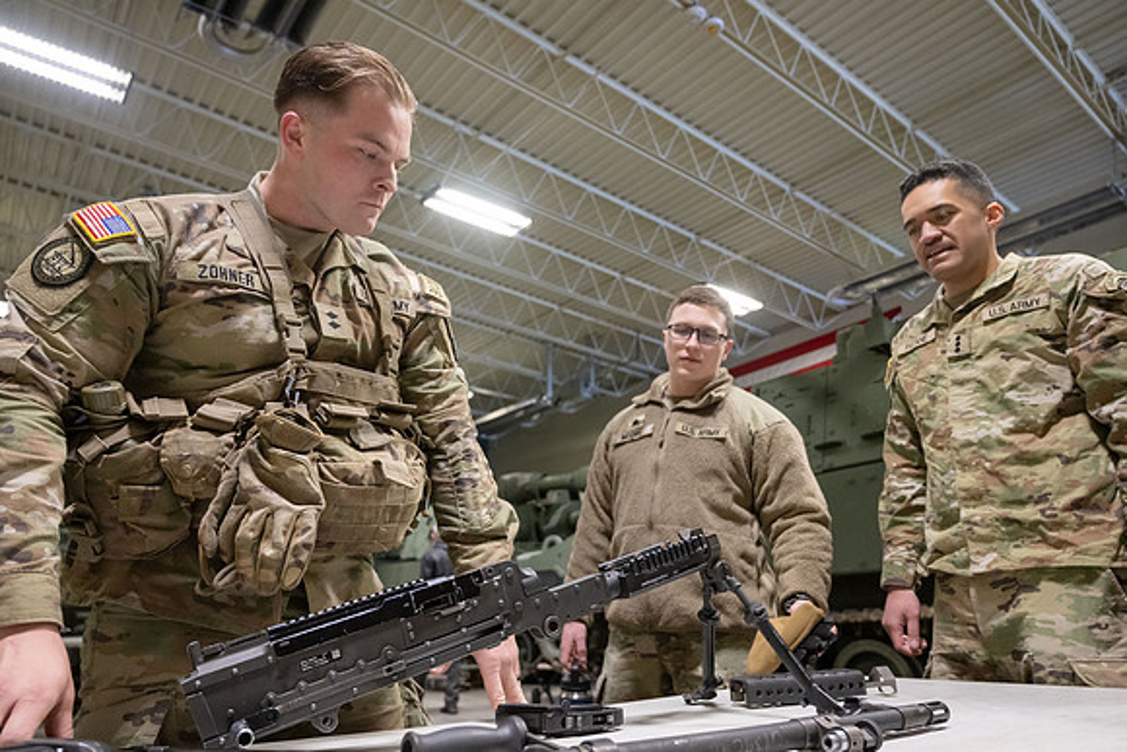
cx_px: 564
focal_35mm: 24
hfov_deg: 73.7
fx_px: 751
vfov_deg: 53.2
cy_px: 376
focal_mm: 24
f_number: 4
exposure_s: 1/250
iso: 2500
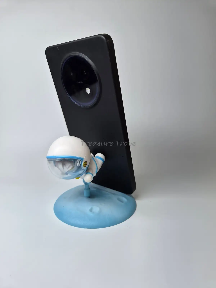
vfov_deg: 73.9
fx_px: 191
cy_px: 144
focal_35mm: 23
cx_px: 108
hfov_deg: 58.9
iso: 80
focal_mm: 5.4
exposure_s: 1/600
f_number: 1.8
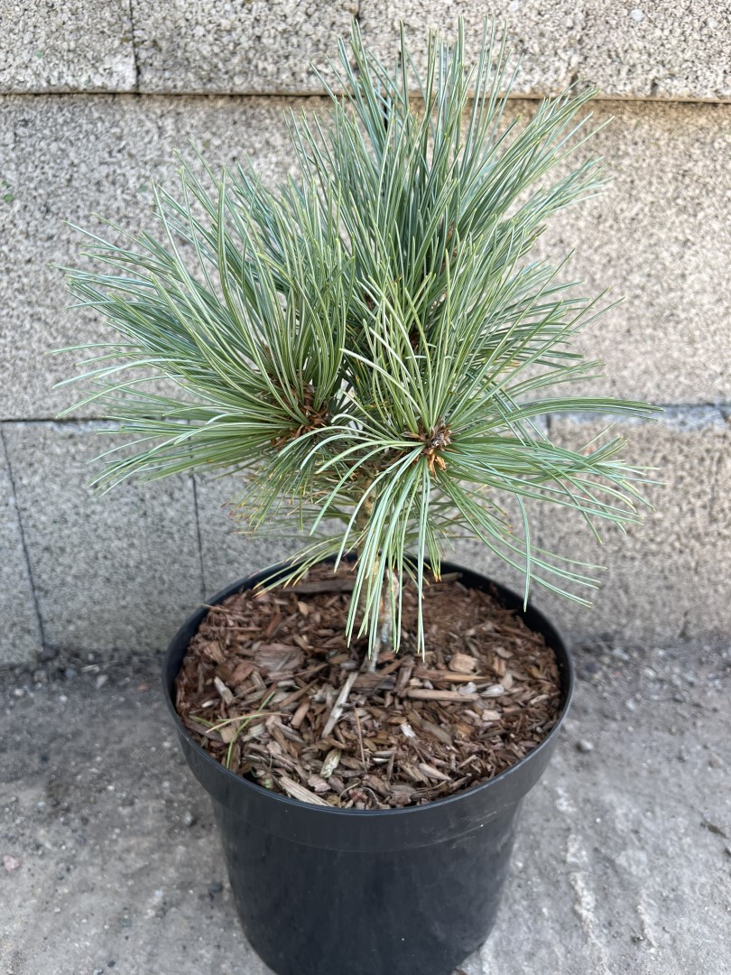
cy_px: 488
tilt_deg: -24.7
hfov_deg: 53.1
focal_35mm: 26
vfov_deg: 67.3
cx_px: 366
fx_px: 732
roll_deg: -1.1
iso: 50
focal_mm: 5.1
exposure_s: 1/348
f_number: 1.6
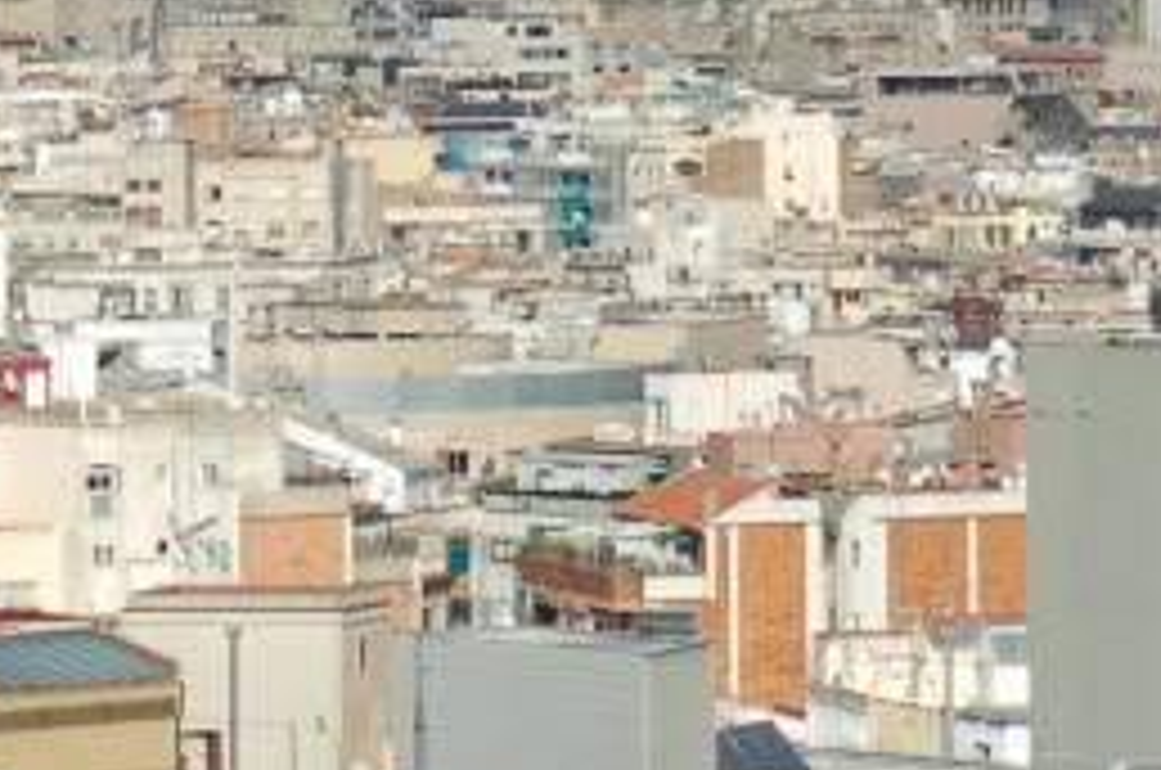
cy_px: -599
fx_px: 15322
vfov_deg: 2.9
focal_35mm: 476
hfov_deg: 4.3
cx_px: 448
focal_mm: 80
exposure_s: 1/800
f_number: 7.1
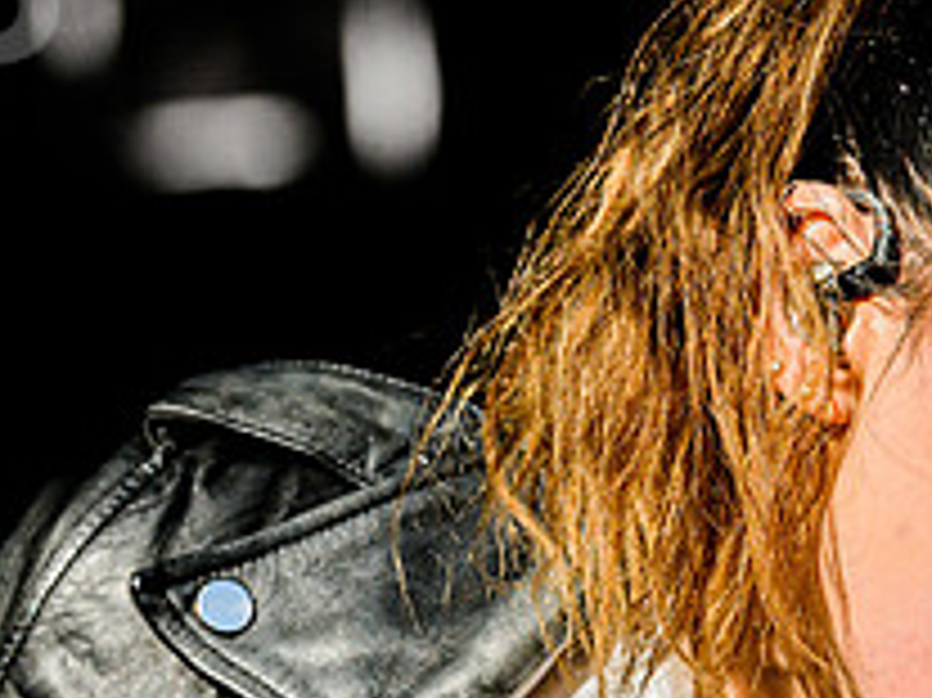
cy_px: 475
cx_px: 811
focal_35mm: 449
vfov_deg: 3.3
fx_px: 12082
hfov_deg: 4.4
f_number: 4.5
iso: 200
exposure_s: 1/8000
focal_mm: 150
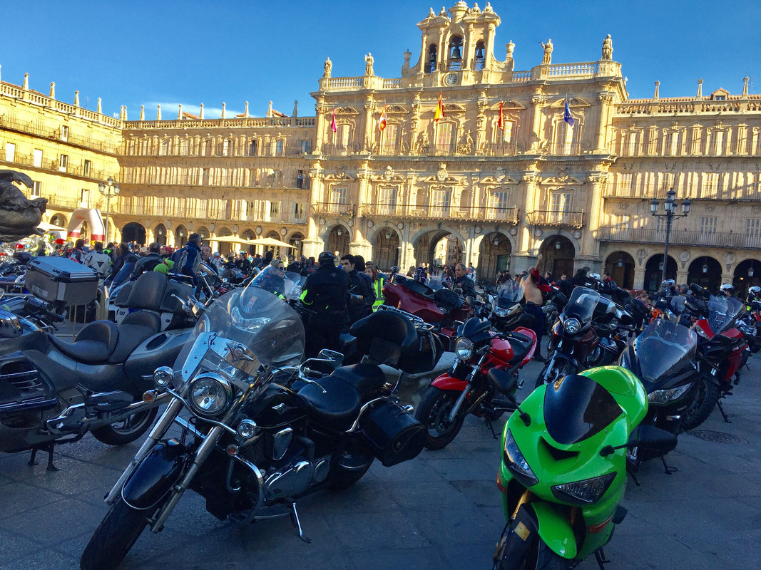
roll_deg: -3.7
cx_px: 380
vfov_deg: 48.2
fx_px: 637
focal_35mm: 29
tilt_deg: -0.9
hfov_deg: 61.7
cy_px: 285
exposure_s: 1/791
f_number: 2.2
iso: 32
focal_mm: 4.15
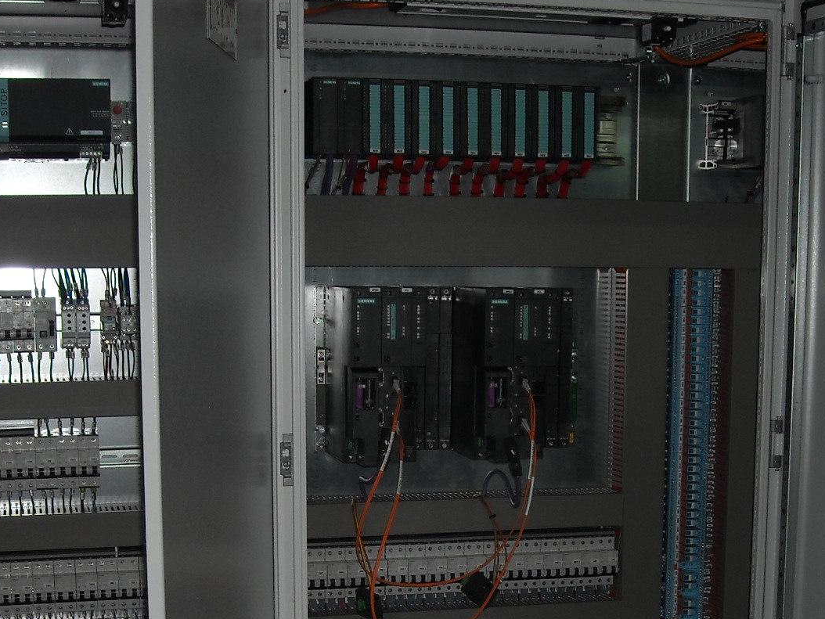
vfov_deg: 21.2
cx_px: 402
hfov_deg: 28.6
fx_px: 1621
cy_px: 552
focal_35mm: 68
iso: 64
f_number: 2.8
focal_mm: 5.7
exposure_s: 1/60
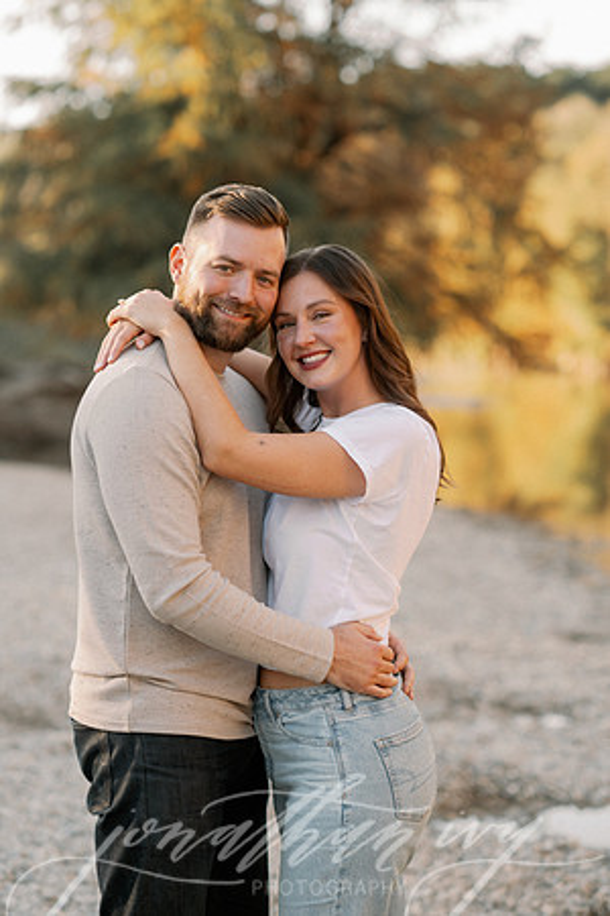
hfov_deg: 16.1
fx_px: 2160
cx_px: 305
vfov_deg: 23.9
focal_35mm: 85
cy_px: 458
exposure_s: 1/250
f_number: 2.8
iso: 160
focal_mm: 85
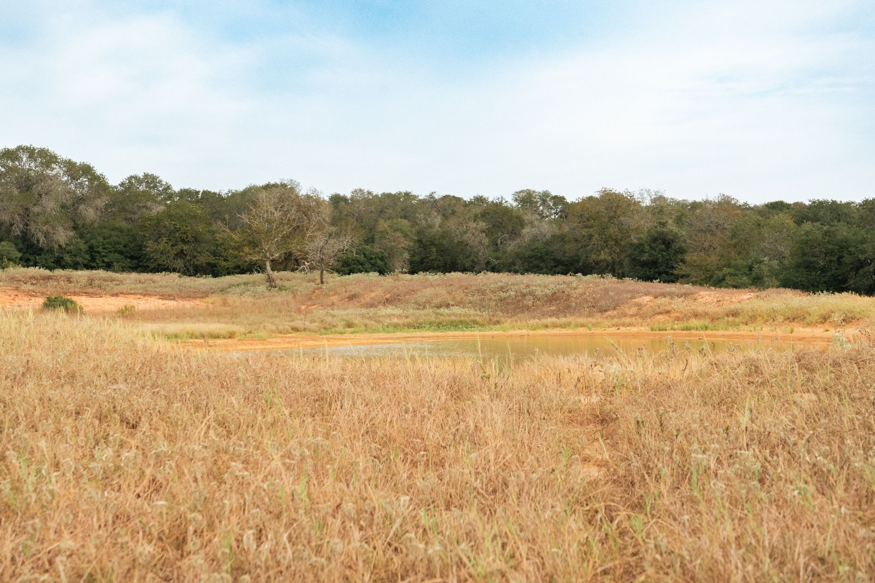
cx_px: 438
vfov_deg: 25.1
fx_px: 1312
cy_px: 292
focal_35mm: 54
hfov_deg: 36.9
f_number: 8
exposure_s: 1/1250
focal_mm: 54
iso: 3200
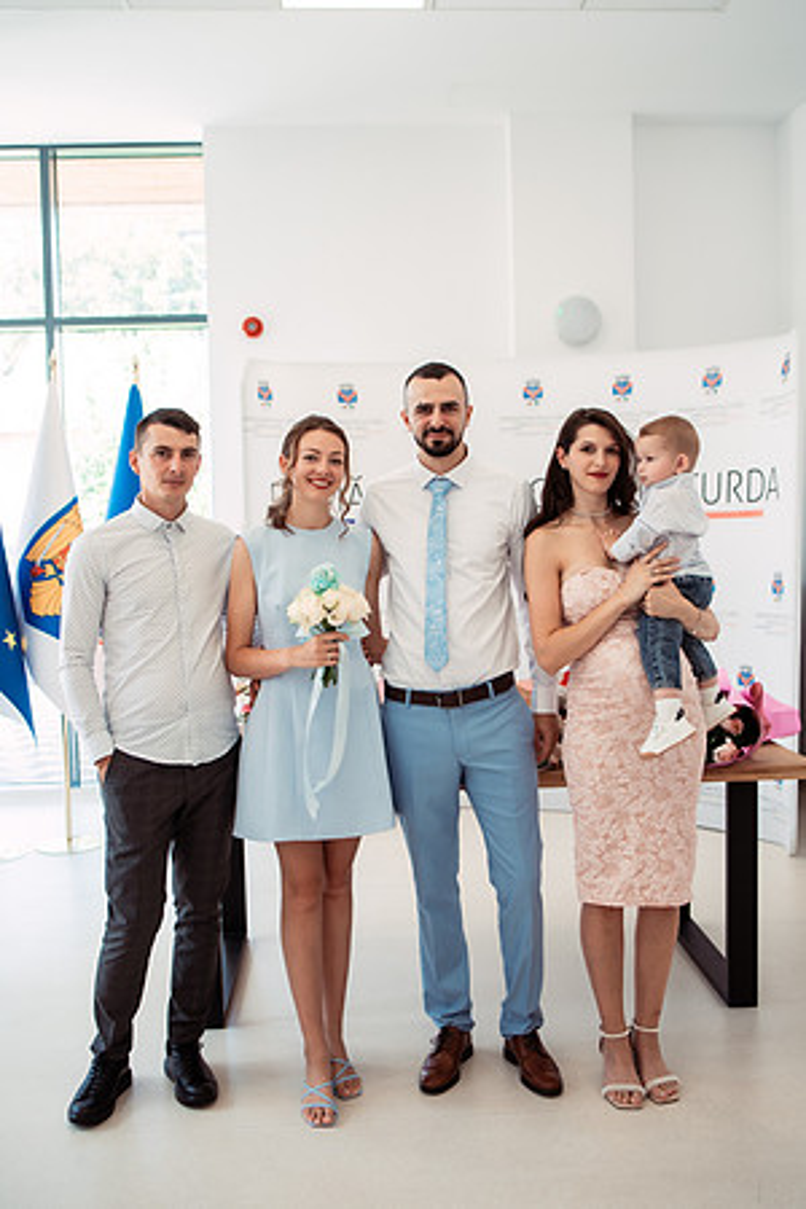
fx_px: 1175
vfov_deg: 54.4
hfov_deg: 37.9
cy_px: 604
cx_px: 403
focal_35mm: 35
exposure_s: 1/400
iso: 400
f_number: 3.2
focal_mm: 35
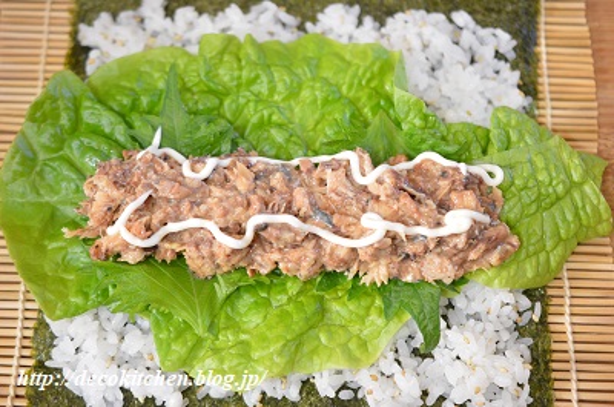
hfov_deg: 33.5
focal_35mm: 60
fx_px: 1021
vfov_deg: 22.5
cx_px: 307
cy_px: 204
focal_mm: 40
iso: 2200
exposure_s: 1/60
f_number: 3
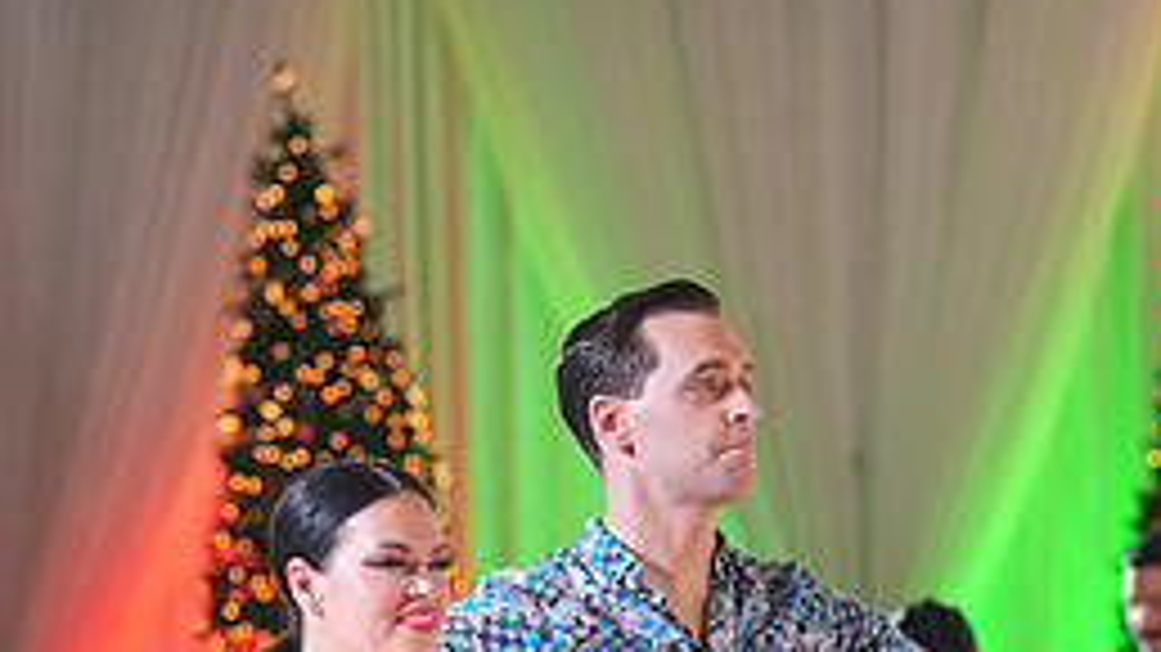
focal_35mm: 313
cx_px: 583
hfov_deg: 6.9
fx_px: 9634
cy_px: 845
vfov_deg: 3.9
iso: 1600
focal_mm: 133
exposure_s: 1/200
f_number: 5
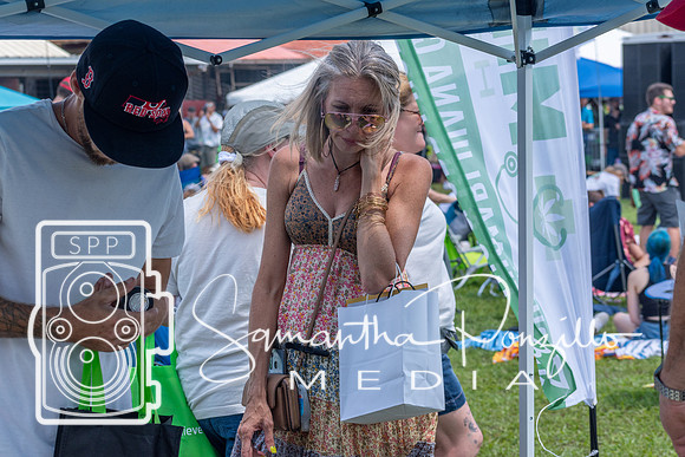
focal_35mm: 105
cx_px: 342
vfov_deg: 13.0
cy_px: 228
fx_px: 2004
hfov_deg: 19.4
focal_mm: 70
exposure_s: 1/640
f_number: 6.3
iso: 200
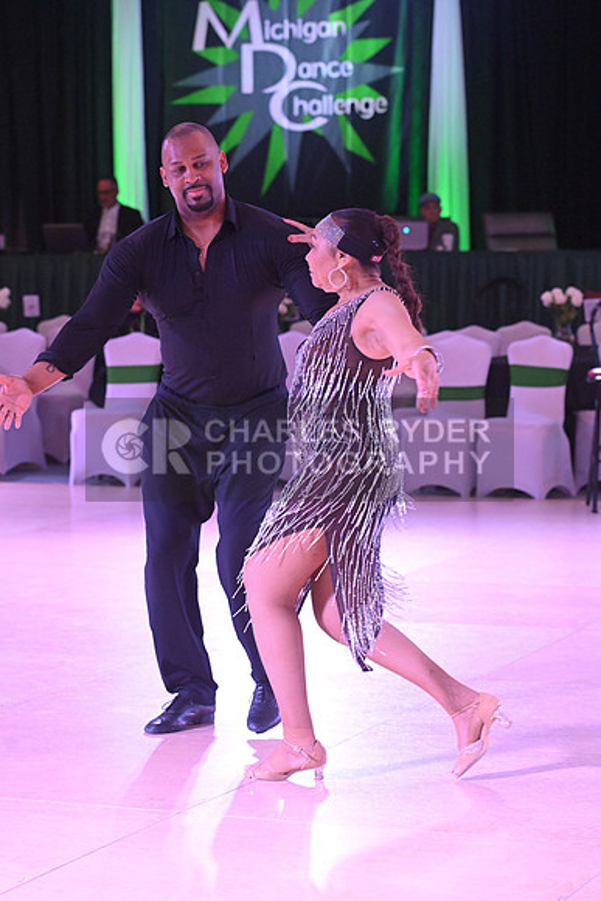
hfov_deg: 12.5
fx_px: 2753
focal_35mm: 110
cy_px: 450
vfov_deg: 18.6
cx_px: 300
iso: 5000
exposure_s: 1/400
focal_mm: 110
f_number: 5.6
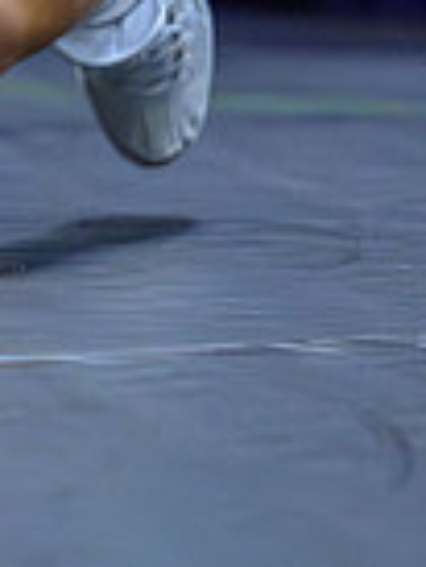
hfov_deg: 1.5
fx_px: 15941
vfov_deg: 2.0
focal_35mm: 973
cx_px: -913
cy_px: 135
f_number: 2.8
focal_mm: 145
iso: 12800
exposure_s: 1/800
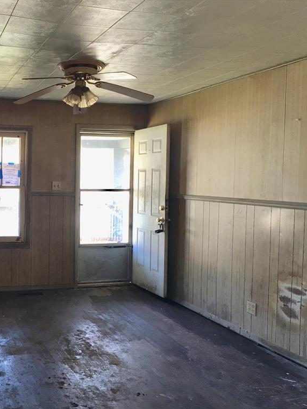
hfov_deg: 35.3
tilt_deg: -1.3
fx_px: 461
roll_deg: -1.4
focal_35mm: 39
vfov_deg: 47.9
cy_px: 205
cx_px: 49
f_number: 2.2
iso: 25
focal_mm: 4.15
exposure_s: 1/15
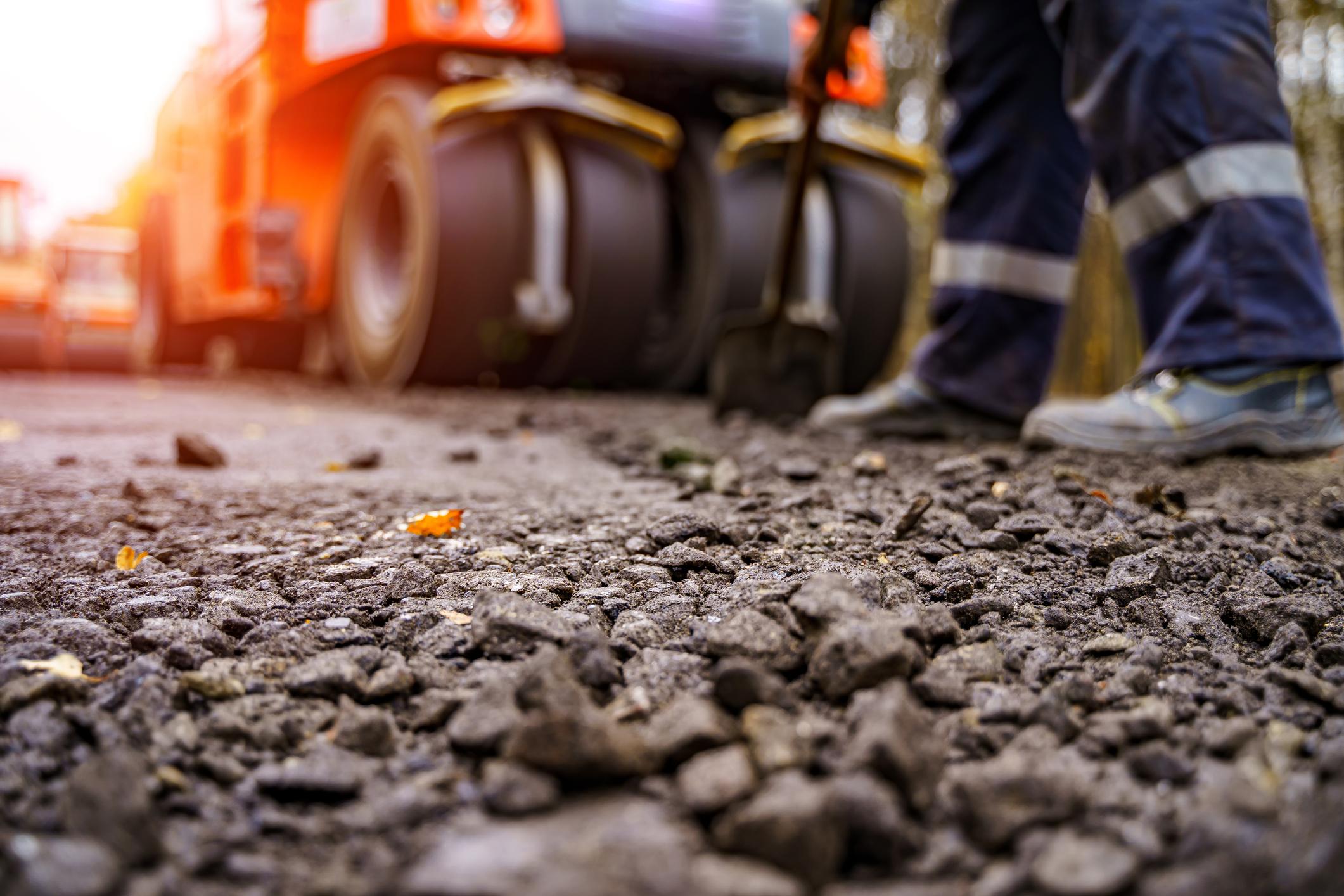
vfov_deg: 33.4
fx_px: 1493
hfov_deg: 48.5
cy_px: 448
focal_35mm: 40
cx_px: 672
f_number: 2.8
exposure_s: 1/100
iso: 200
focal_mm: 40
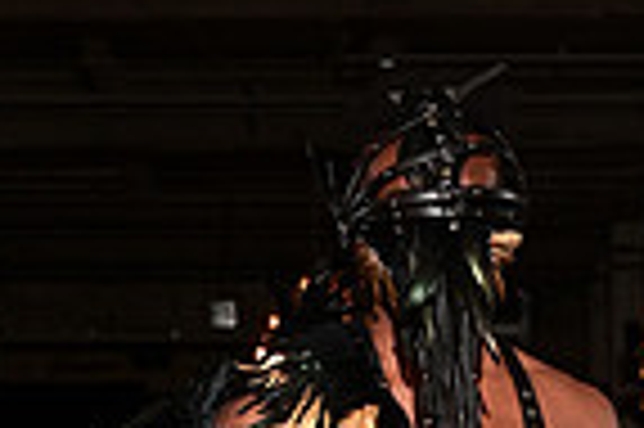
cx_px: 295
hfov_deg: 8.4
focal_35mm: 246
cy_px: 960
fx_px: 4396
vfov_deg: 5.4
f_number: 9
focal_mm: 78
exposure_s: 1/125
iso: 1000
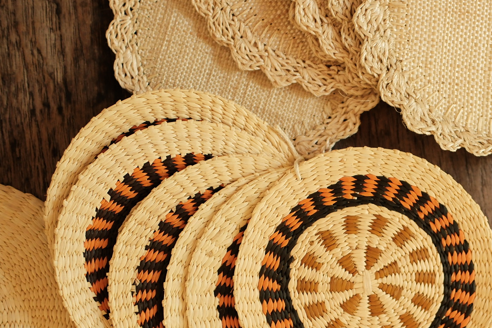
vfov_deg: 12.7
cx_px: 427
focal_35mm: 107
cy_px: 295
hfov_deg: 18.8
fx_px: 1462
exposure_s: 1/400
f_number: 1.7
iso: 1250
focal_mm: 35
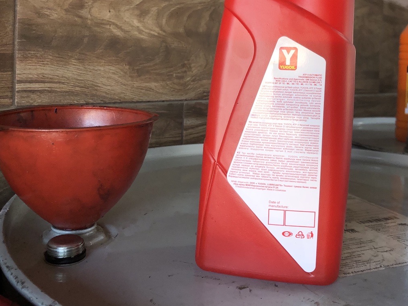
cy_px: 89
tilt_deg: -3.7
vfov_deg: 35.4
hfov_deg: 46.8
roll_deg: -2.7
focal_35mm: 40
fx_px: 471
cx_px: 219
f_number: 1.8
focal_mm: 4
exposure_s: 1/120
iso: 50
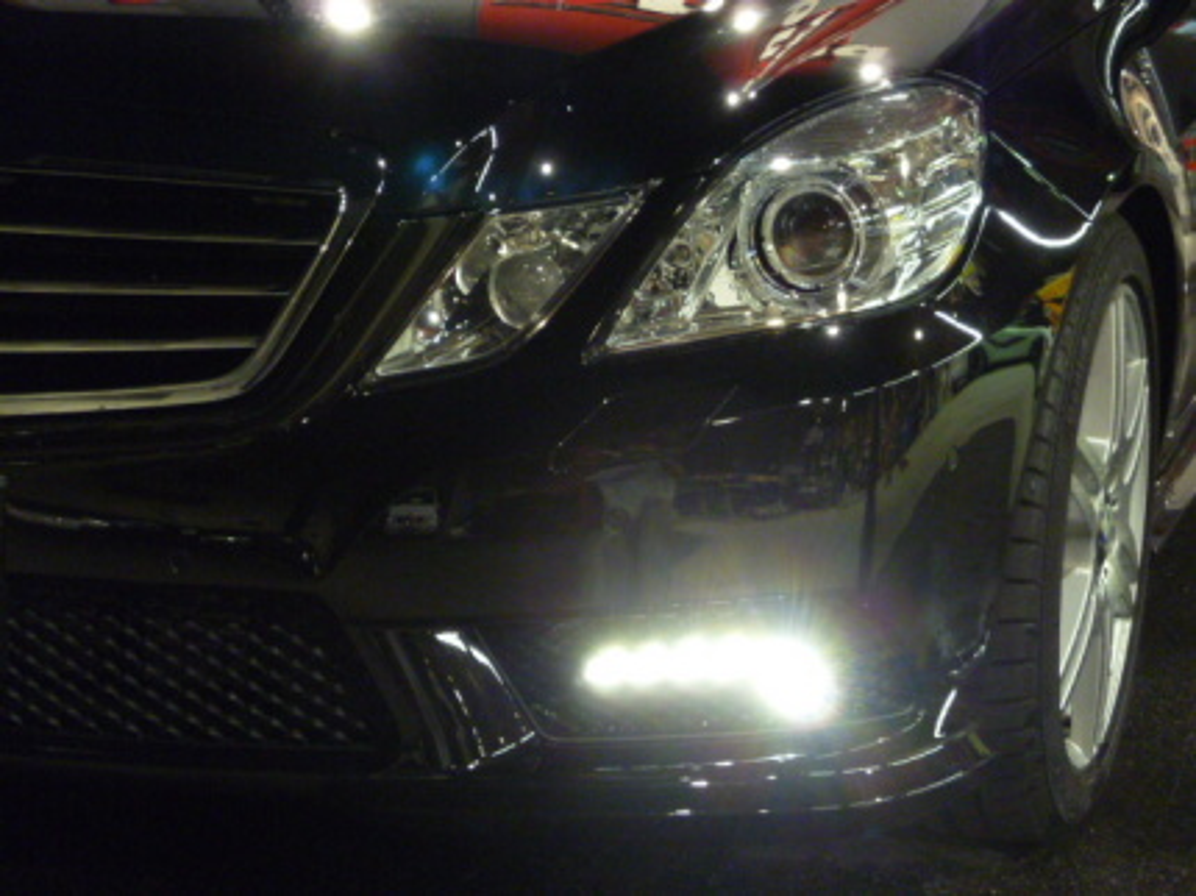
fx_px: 2659
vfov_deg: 19.1
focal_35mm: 77
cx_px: 598
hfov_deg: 25.4
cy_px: 448
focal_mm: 13.7
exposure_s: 1/15
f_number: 4.7
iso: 800
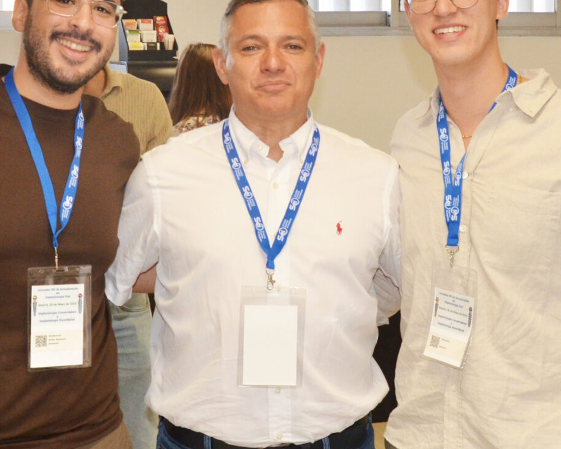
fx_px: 1444
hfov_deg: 22.0
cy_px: 112
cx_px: 250
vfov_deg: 17.6
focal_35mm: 87
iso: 1000
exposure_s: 1/250
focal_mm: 22
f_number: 6.3
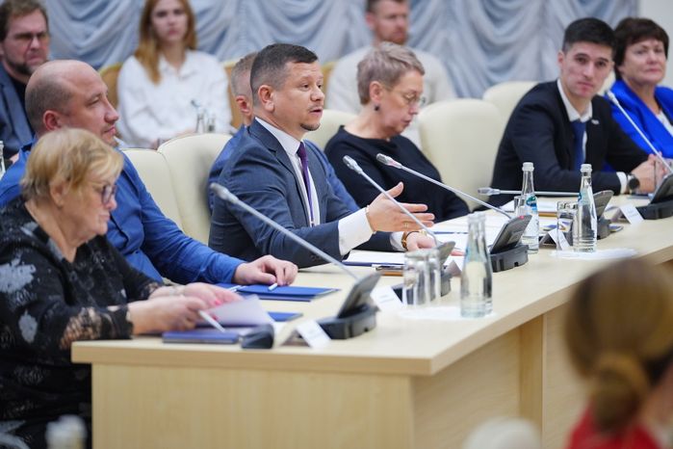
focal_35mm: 178
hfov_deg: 11.5
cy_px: 224
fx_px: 3327
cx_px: 336
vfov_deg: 7.7
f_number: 2.8
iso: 2000
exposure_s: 1/400
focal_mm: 178
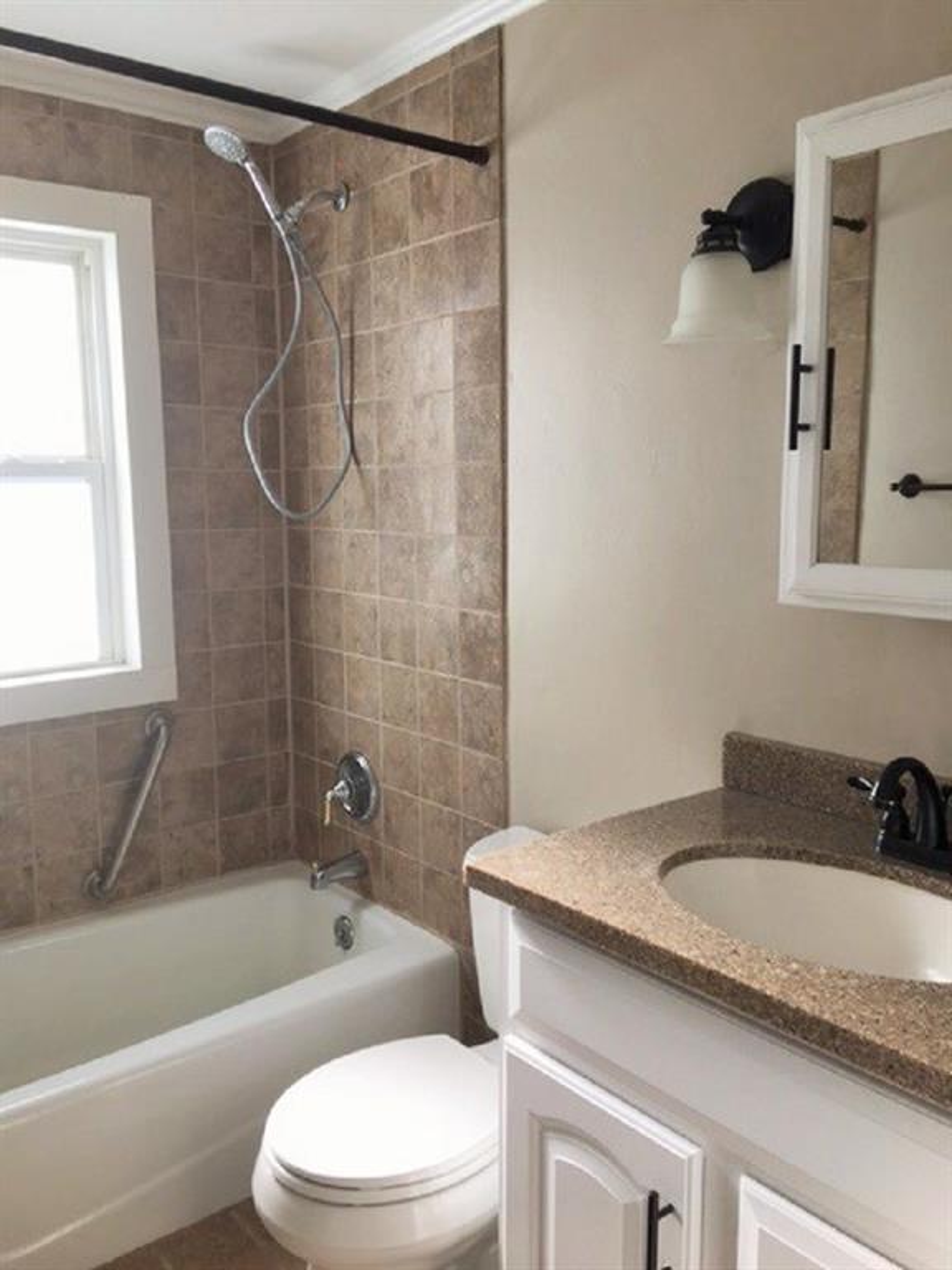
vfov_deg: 61.7
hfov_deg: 48.2
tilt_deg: -7.4
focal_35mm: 29
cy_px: 635
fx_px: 1063
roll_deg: -0.5
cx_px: 476
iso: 25
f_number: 2.2
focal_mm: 4.15
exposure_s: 1/149
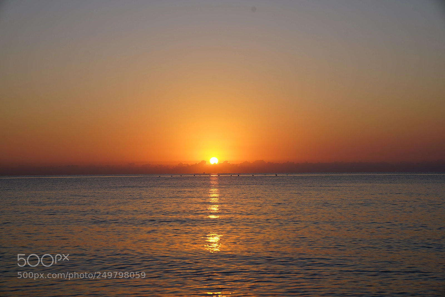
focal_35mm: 70
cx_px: 222
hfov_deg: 28.8
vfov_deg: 19.5
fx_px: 865
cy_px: 148
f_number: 6.3
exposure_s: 1/125
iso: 50
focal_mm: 70
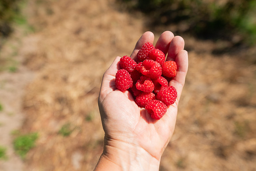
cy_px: 86
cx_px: 128
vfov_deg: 42.3
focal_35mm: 31
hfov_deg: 60.3
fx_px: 220
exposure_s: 1/5000
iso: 500
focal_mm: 31
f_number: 4
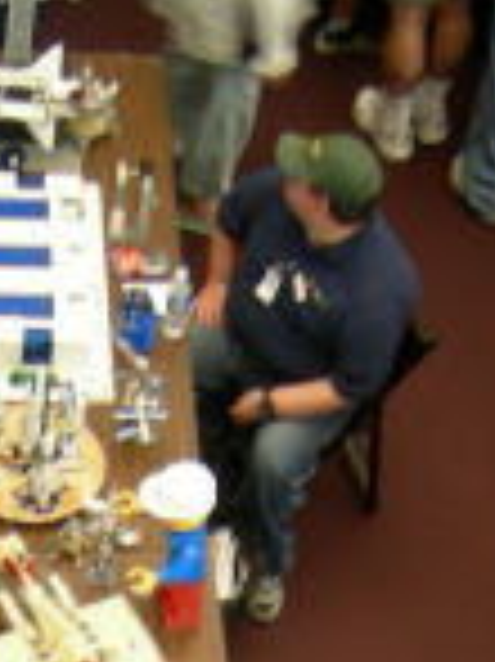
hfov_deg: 9.4
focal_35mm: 157
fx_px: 2998
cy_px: 1220
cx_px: 135
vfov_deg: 11.6
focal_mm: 7.5
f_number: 2.7
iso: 64
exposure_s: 1/6.8
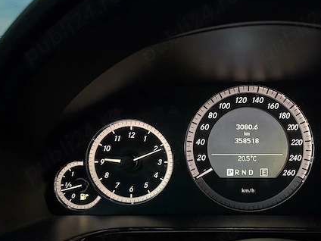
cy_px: 148
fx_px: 315
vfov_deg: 41.5
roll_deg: +0.2
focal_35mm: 34
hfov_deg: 52.7
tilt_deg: -18.1
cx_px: 220
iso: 1250
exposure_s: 1/30
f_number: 1.78
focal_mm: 6.76
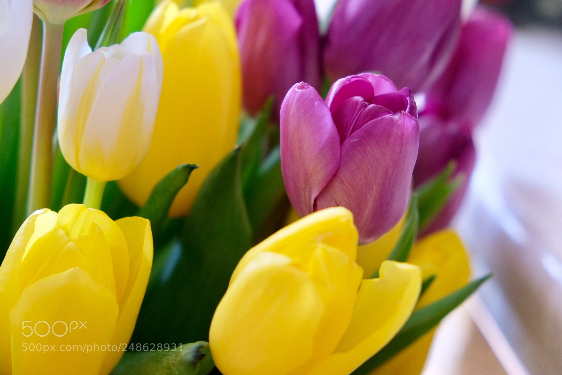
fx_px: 1296
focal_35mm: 83
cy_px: 188
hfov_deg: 24.5
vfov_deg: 16.5
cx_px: 281
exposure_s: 1/60
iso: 800
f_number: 4
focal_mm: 55
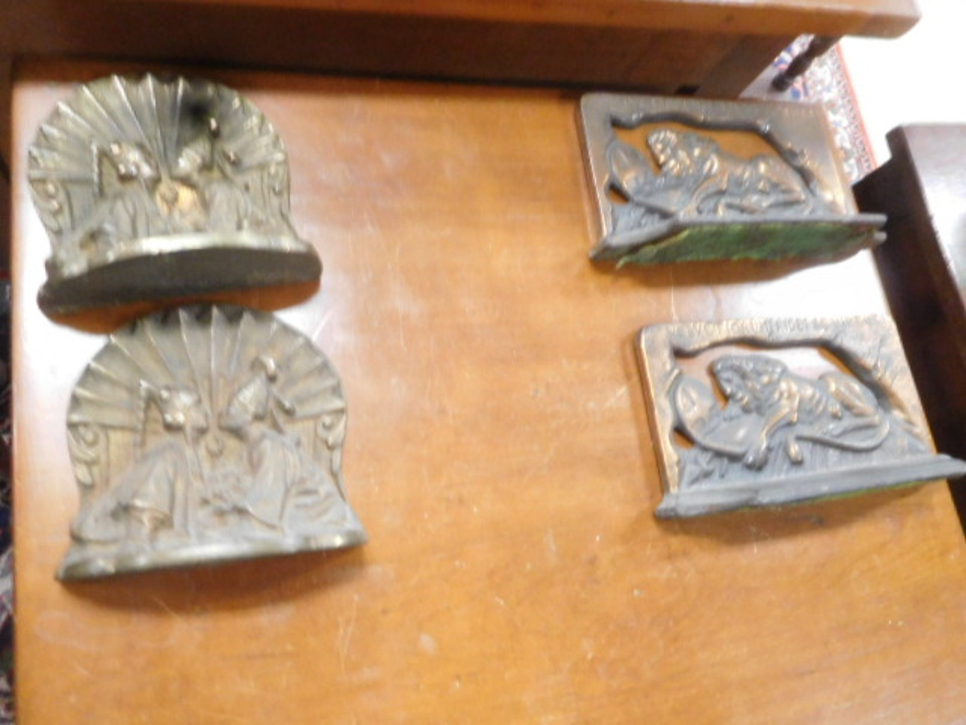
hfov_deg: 69.4
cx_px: 483
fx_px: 698
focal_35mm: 25
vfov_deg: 54.9
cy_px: 362
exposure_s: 1/6
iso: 800
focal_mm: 4.5
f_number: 3.4
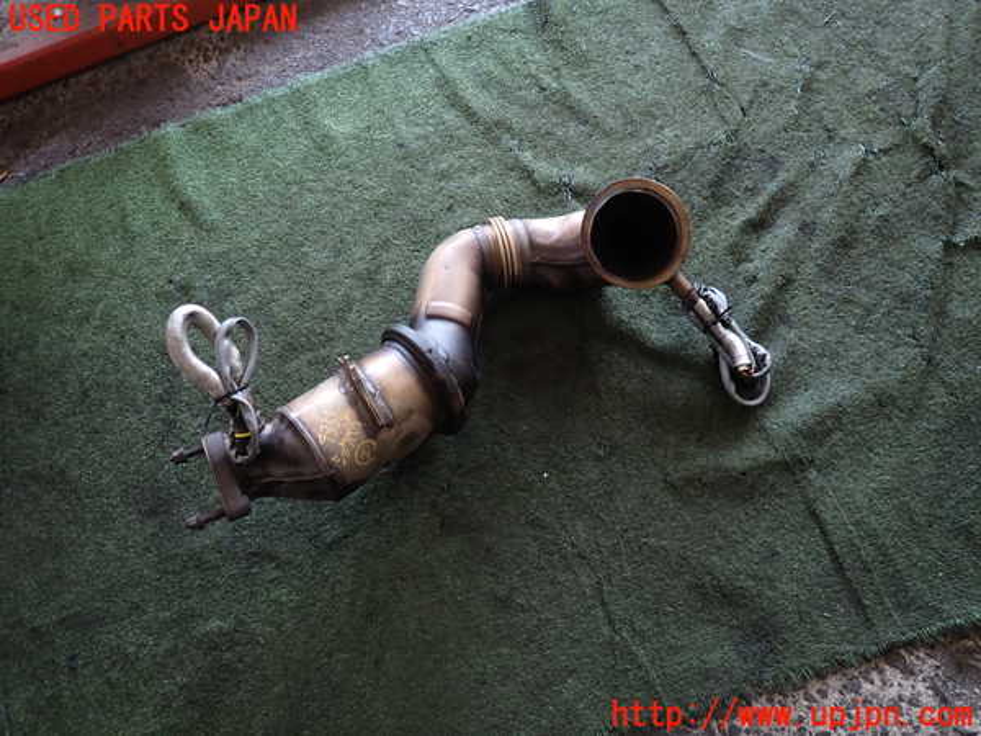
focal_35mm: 25
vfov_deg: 54.9
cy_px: 368
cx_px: 490
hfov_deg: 69.4
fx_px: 708
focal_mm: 4.5
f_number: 2
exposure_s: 1/60
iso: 125
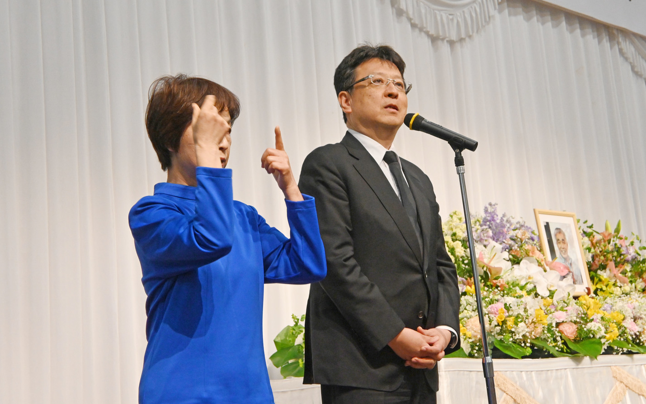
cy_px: 187
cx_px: 322
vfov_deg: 16.9
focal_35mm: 77
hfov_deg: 26.8
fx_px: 1356
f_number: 6.3
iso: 2800
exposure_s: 1/125
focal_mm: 50
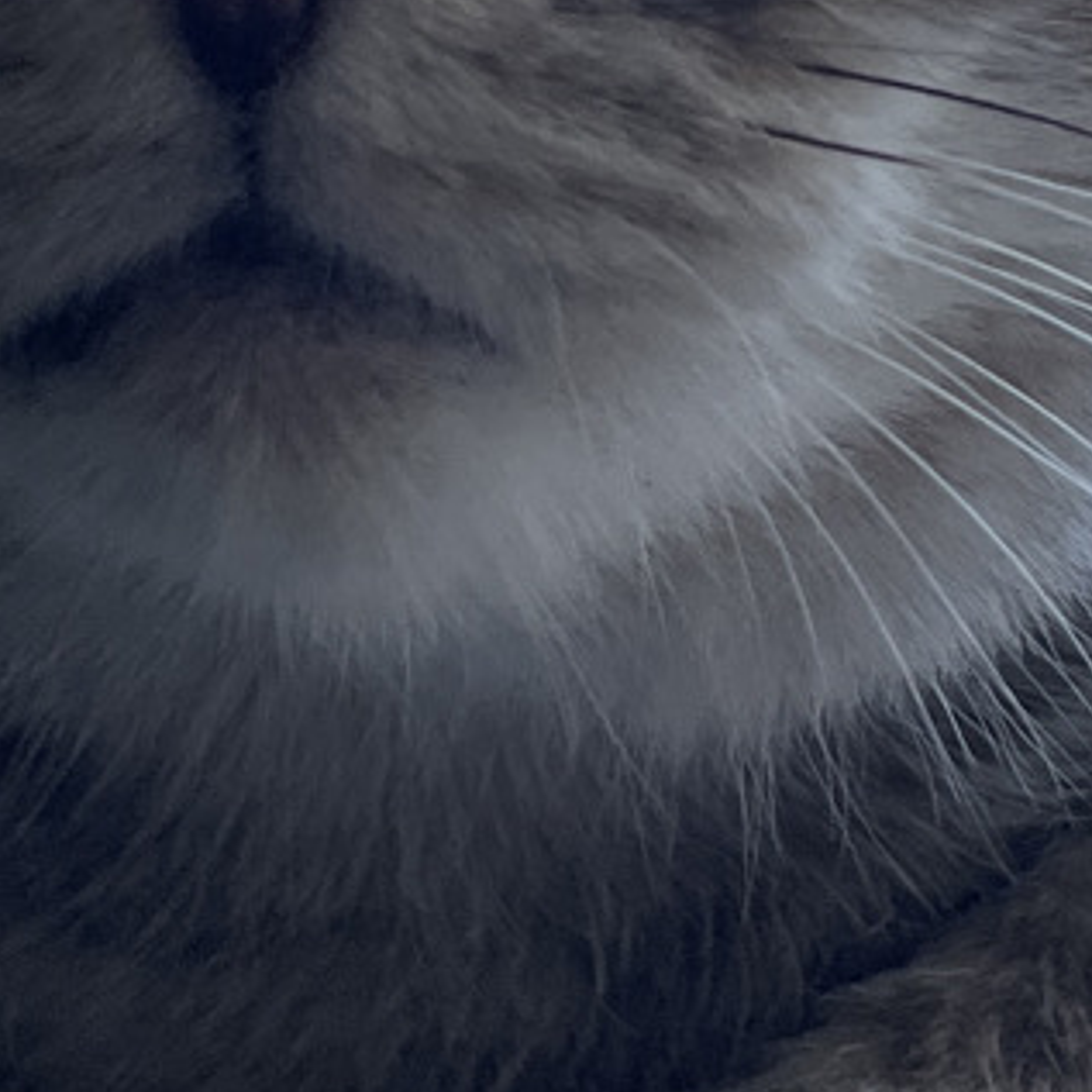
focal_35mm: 145
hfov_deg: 11.9
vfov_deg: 11.9
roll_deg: +3.1
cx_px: 1044
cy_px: -3
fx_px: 5175
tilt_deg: -0.5
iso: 32
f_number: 1.6
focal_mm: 4.2
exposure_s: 1/1024
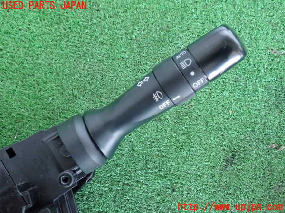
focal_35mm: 32
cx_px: 142
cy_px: 106
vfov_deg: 44.2
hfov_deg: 56.8
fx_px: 263
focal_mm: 5.79
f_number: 2.4
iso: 640
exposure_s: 1/30
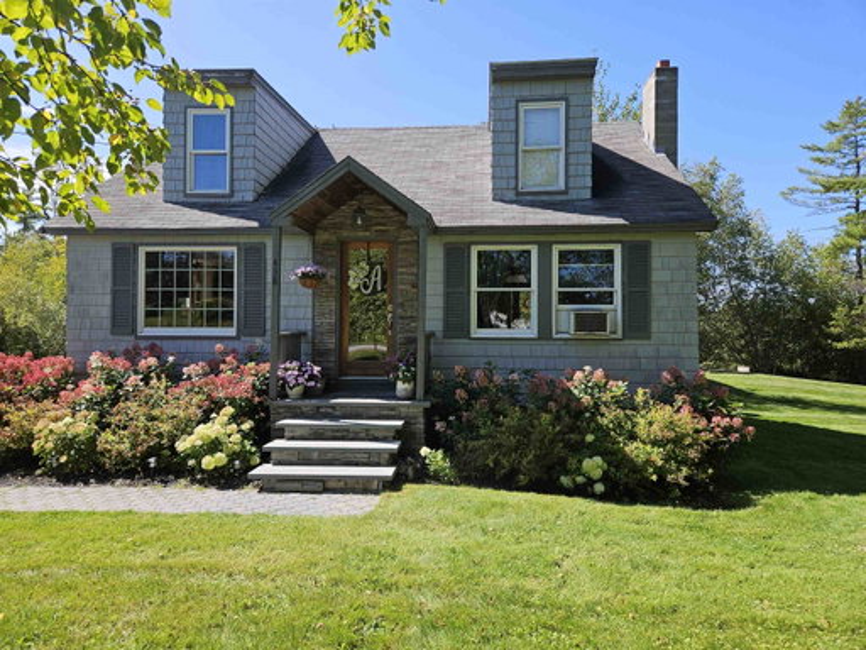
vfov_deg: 58.9
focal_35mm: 23
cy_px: 325
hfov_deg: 73.9
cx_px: 433
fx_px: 575
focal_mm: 5.4
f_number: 1.8
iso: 25
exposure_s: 1/854
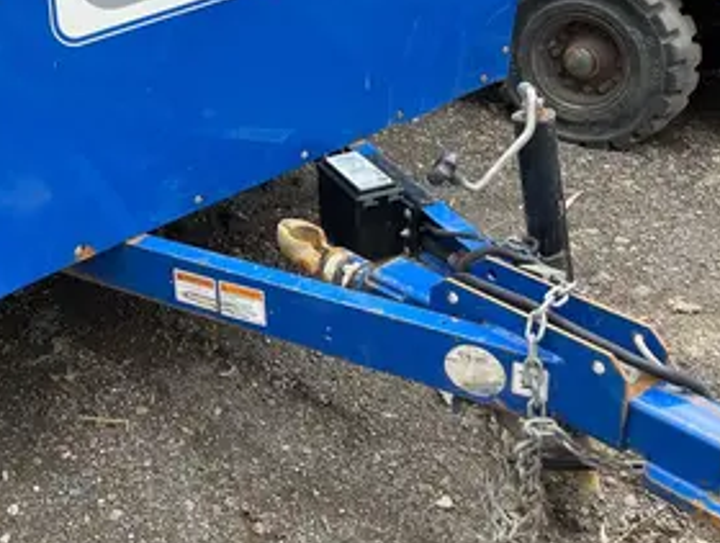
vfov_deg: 28.0
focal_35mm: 51
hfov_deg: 34.8
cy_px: 104
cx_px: 41
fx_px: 1063
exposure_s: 1/864
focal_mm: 5.1
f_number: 1.6
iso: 50
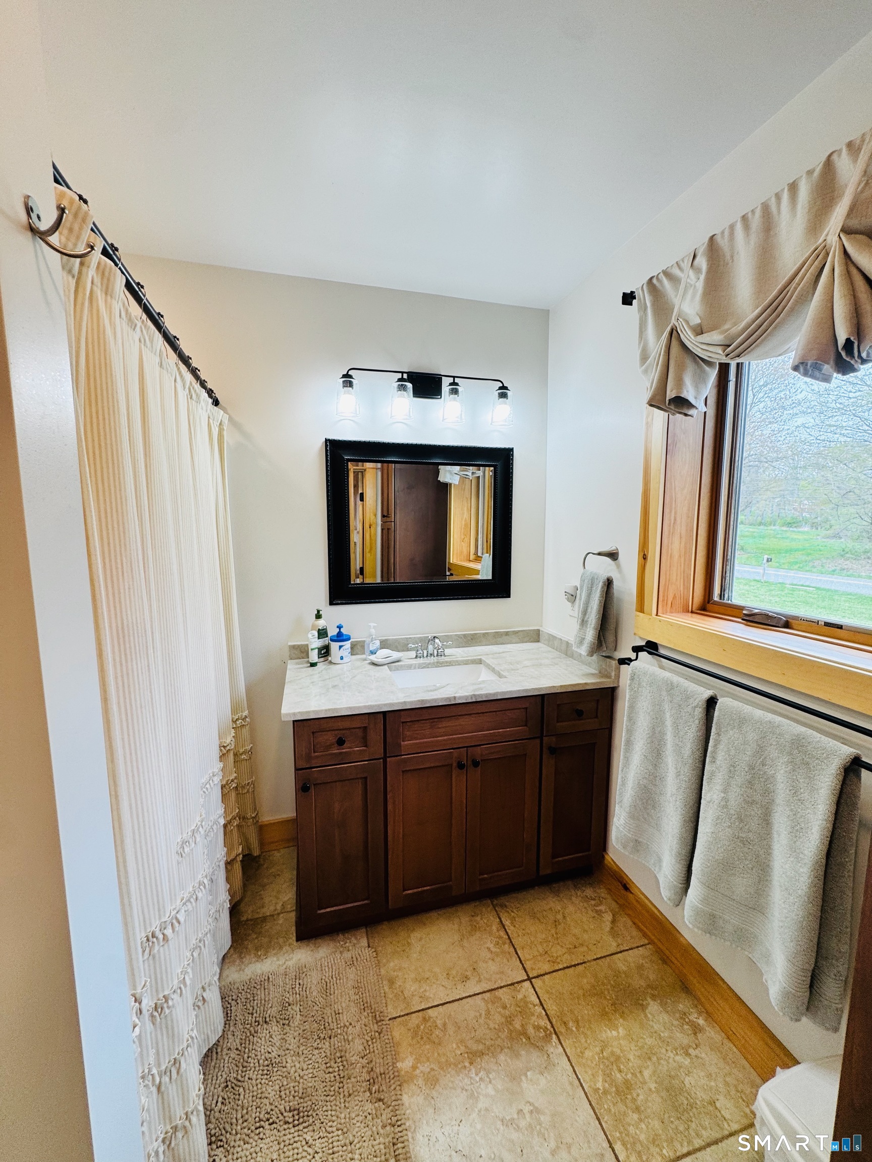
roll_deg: +0.4
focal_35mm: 14
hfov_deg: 85.7
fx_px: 470
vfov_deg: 102.1
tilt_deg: -7.1
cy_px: 581
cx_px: 436
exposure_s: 1/120
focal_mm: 2.22
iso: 64
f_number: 2.2
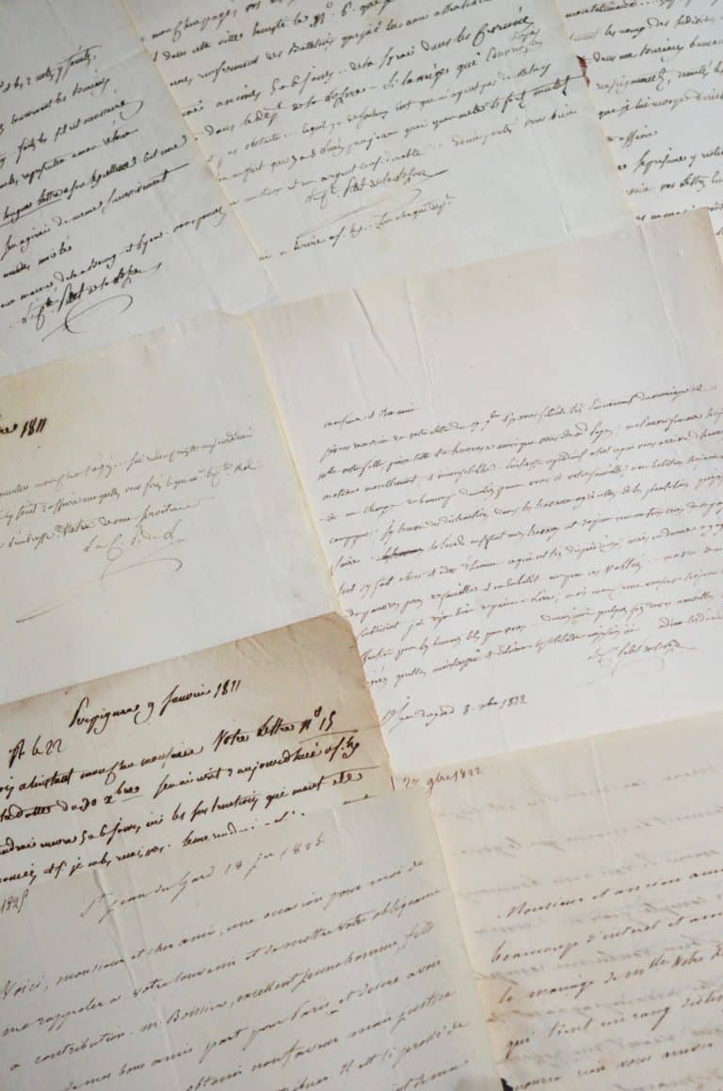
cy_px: 546
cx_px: 362
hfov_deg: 15.1
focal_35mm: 90
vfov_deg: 22.7
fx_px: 2724
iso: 4000
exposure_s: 1/1000
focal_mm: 60
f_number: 3.2
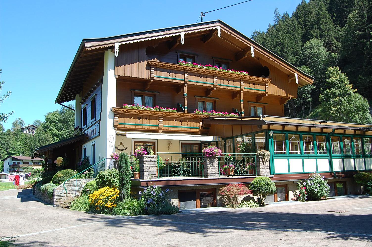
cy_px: 124
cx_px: 186
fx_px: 310
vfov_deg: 43.5
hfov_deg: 62.0
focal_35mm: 30
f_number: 7.1
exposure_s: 1/200
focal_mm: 20
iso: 200
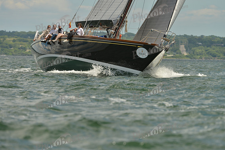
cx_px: 112
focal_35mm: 409
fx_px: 2556
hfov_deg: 5.0
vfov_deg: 3.4
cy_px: 75
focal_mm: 400
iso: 200
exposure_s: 1/800
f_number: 7.1
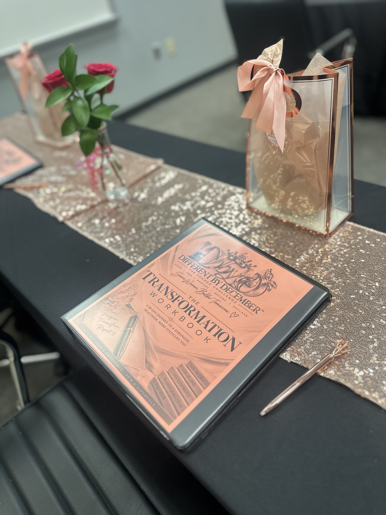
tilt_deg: -39.8
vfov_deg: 71.6
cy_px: 258
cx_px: 193
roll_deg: +11.7
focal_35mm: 24
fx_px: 357
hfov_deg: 56.8
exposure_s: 1/120
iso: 125
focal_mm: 6.86
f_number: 1.78
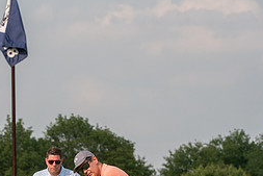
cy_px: 192
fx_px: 2346
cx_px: 25
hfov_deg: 6.4
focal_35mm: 321
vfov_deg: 4.3
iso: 250
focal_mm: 140
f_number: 5
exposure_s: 1/1250
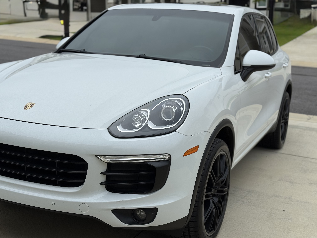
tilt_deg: -14.2
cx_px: 158
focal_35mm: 48
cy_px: 119
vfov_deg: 30.3
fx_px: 440
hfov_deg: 39.7
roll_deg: +0.1
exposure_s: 1/5208
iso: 64
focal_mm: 6.76
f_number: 1.78
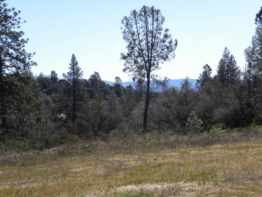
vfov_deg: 17.4
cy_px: 98
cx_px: 131
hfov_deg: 23.0
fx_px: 643
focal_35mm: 85
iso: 64
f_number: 5.6
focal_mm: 15.1
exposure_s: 1/309
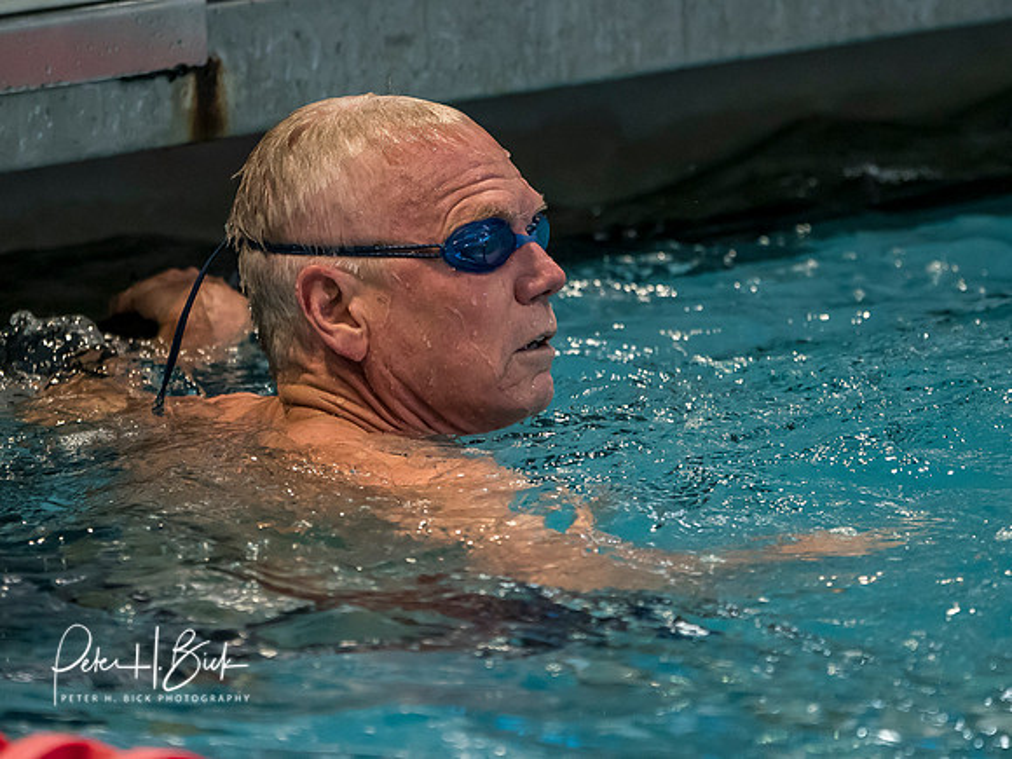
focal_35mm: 554
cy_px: 313
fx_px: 16189
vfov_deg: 2.7
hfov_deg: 3.6
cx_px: 501
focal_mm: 200
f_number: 2.8
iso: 3200
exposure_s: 1/640
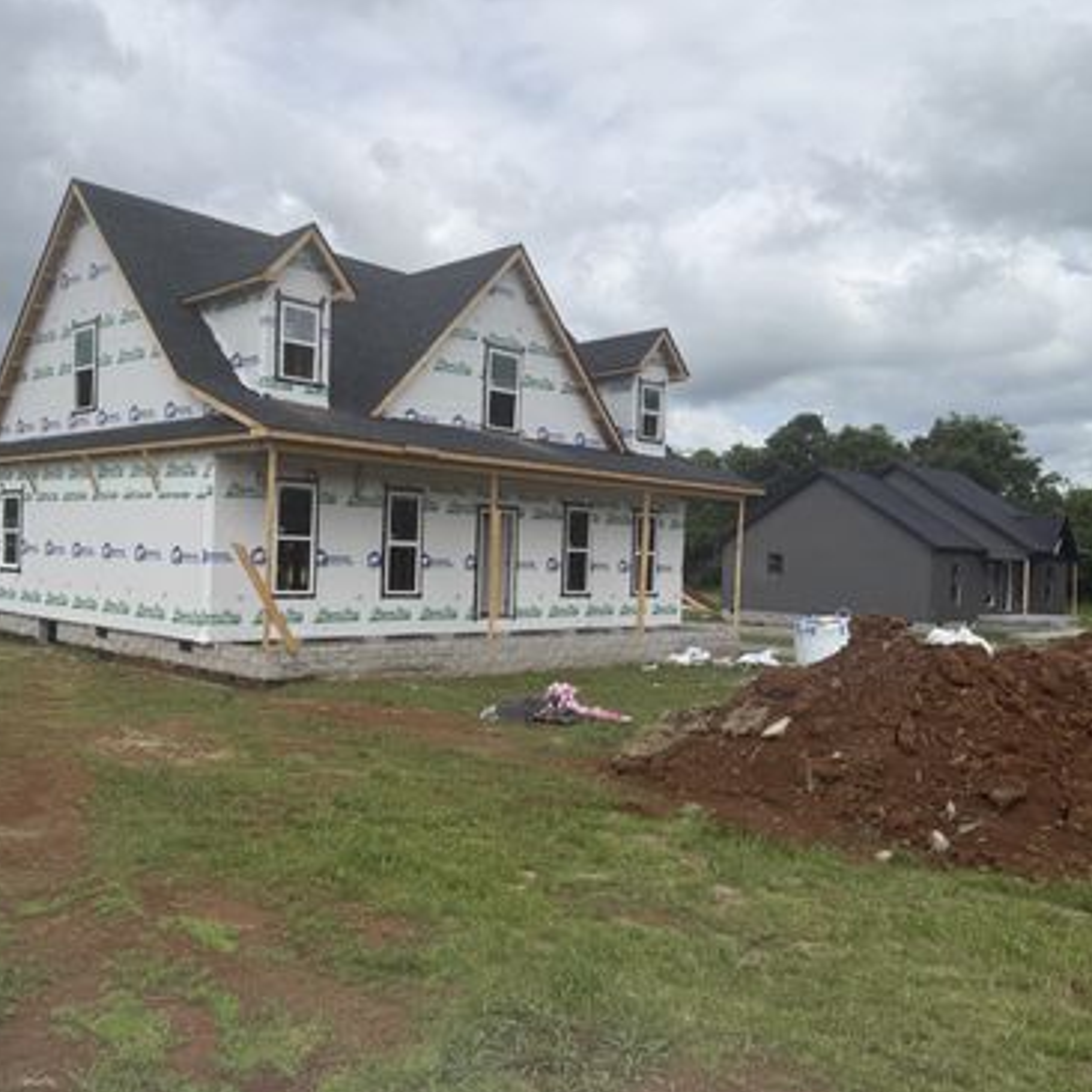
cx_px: 412
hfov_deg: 55.0
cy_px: 553
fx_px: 1035
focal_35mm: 29
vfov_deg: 55.6
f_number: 1.78
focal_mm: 6.76
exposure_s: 1/6173
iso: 80
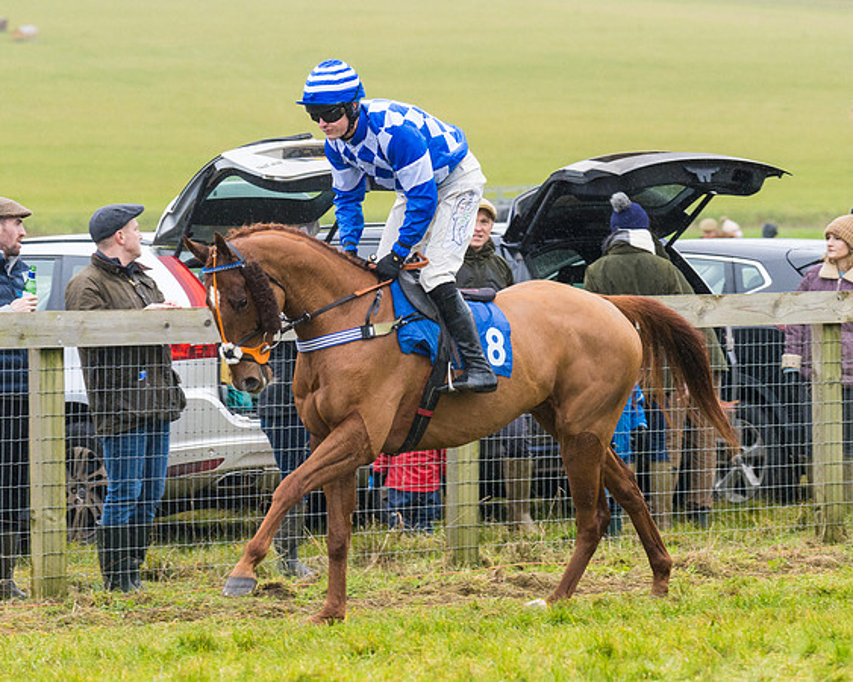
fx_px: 6549
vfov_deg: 6.0
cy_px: 354
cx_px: 431
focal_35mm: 260
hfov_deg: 7.5
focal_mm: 135
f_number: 4
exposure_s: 1/640
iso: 800
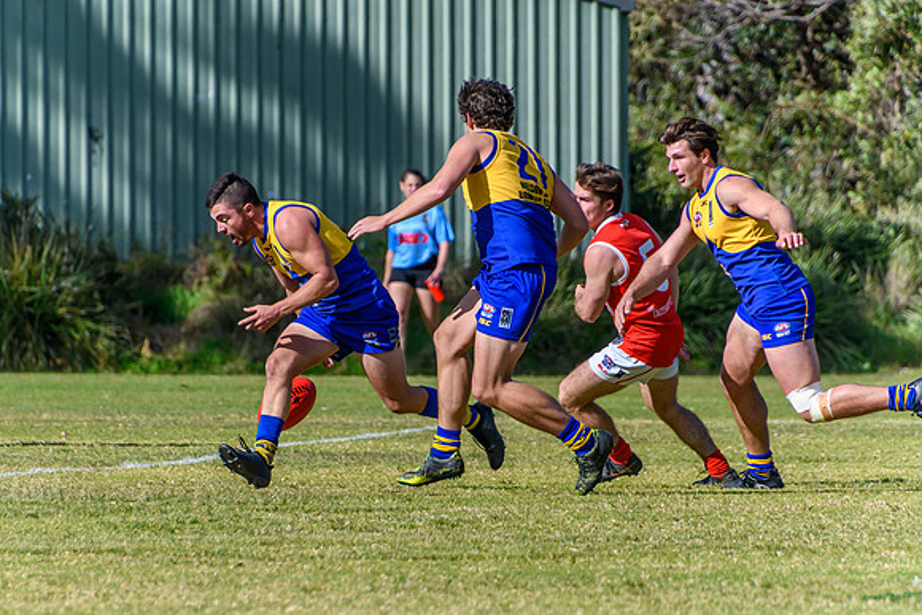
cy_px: 340
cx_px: 411
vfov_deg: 2.1
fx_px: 17079
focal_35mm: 667
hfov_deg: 3.1
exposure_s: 1/2000
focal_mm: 400
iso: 800
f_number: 8
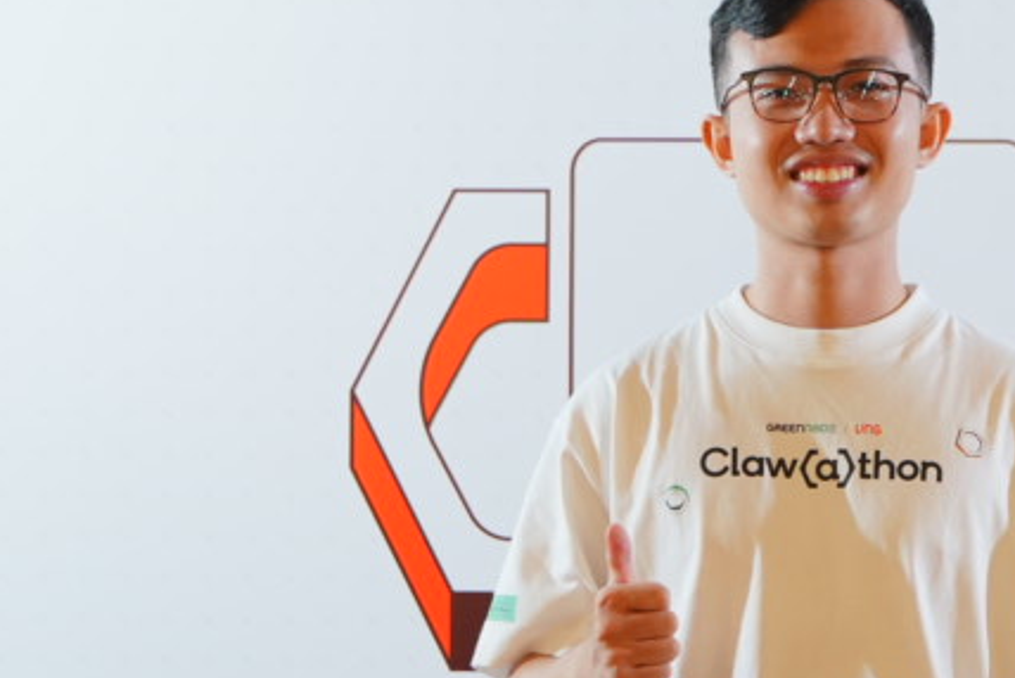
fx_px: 3301
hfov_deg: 17.3
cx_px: 806
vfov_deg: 11.7
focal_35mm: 117
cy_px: 318
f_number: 2.8
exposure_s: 1/200
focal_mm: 31
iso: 2000
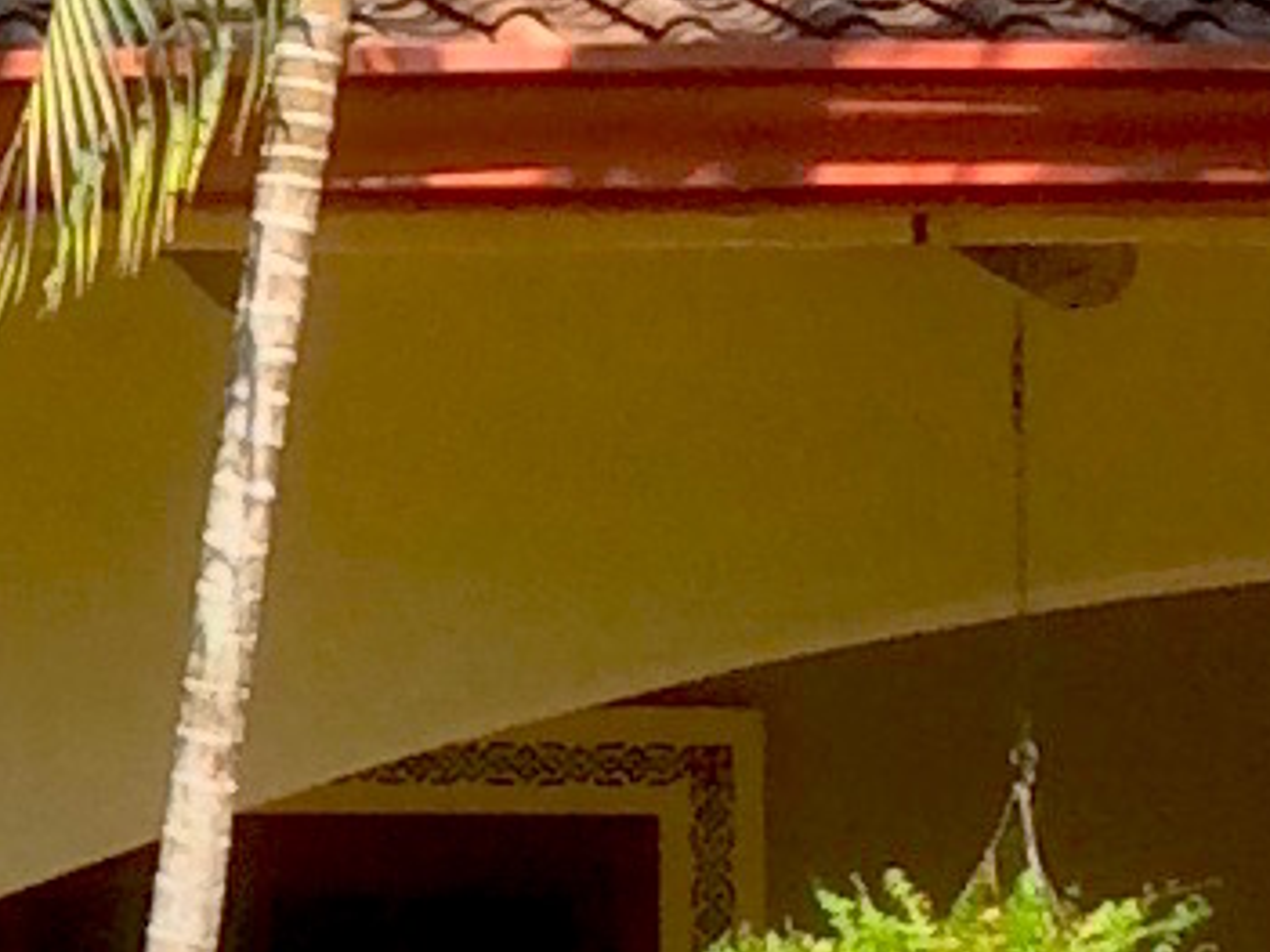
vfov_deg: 6.2
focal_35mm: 236
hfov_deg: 7.8
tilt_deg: +3.0
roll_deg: +1.6
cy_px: 1274
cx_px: -1686
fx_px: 8655
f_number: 2.4
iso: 32
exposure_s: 1/608
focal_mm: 3.3
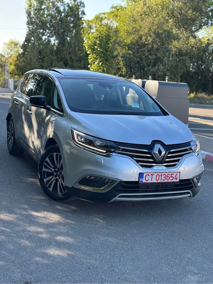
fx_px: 394
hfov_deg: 30.3
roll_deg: -2.9
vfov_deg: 39.7
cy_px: 142
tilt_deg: -4.1
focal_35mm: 48
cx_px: 106
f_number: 1.78
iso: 80
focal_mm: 6.86
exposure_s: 1/672
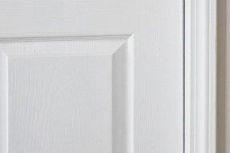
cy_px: 18
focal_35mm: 100
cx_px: 397
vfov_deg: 13.6
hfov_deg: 17.2
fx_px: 638
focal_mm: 14
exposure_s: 1/60
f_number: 7.1
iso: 500
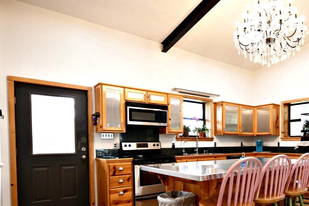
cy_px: 149
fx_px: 223
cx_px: 238
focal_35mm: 26
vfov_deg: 48.1
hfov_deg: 64.5
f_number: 2.8
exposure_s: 1/15
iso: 180
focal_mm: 14
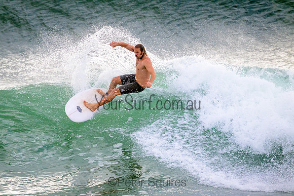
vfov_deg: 1.7
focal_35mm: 800
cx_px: 147
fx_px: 6535
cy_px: 98
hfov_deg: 2.6
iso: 1800
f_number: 11
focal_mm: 800
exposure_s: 1/2000
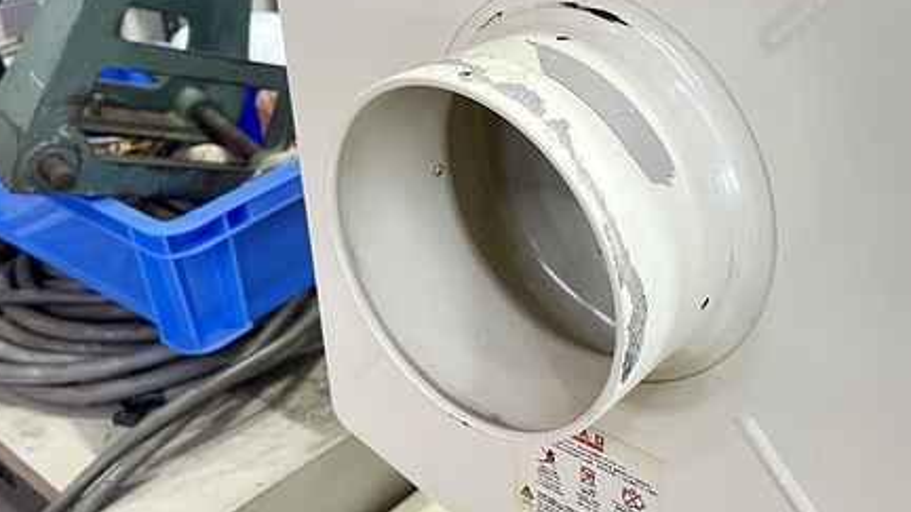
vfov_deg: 28.2
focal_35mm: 42
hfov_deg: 47.6
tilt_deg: -25.1
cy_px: 177
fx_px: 1015
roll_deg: -0.2
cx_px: 607
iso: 320
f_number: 1.5
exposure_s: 1/60
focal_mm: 5.7
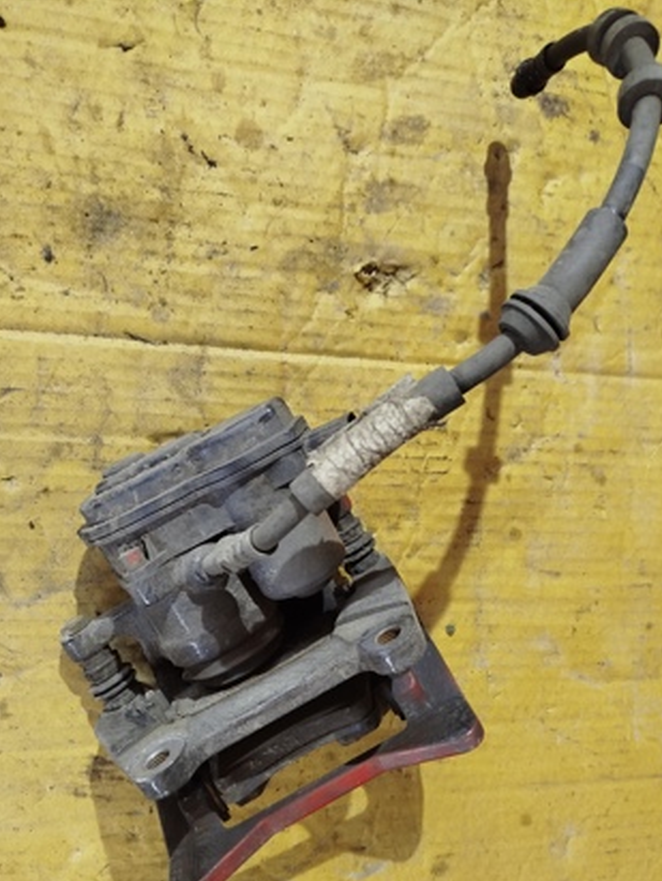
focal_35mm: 28
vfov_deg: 63.0
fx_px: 713
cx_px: 347
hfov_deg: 49.8
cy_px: 512
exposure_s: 1/33
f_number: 1.7
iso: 500
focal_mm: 5.31
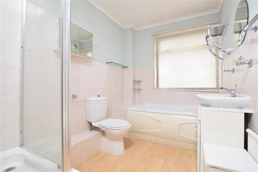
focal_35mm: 17
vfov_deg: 69.6
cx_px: 129
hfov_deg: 92.5
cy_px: 86
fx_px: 124
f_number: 10
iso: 400
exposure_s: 1/80
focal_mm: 11.5
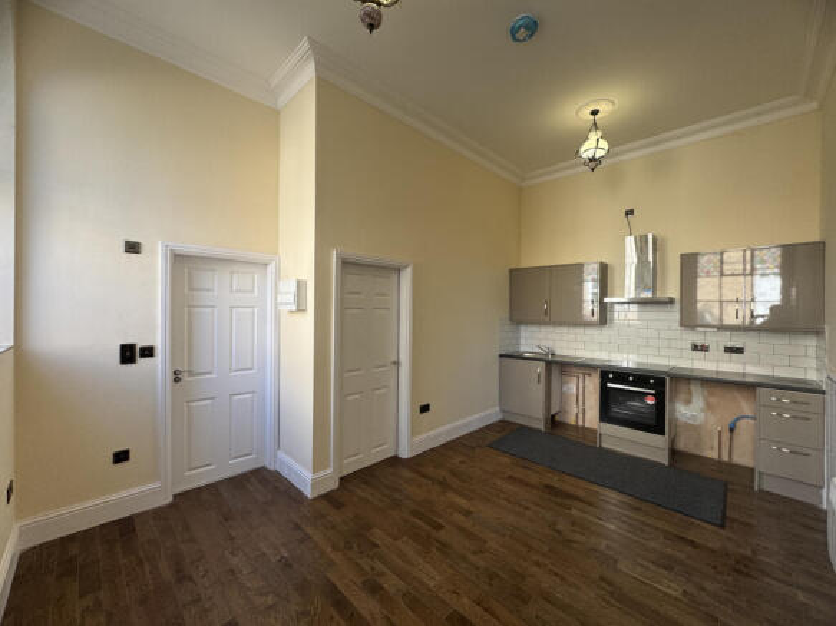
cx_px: 418
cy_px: 313
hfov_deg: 102.1
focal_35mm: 14
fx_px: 338
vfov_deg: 85.7
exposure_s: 1/99
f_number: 2.2
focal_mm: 2.22
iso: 80
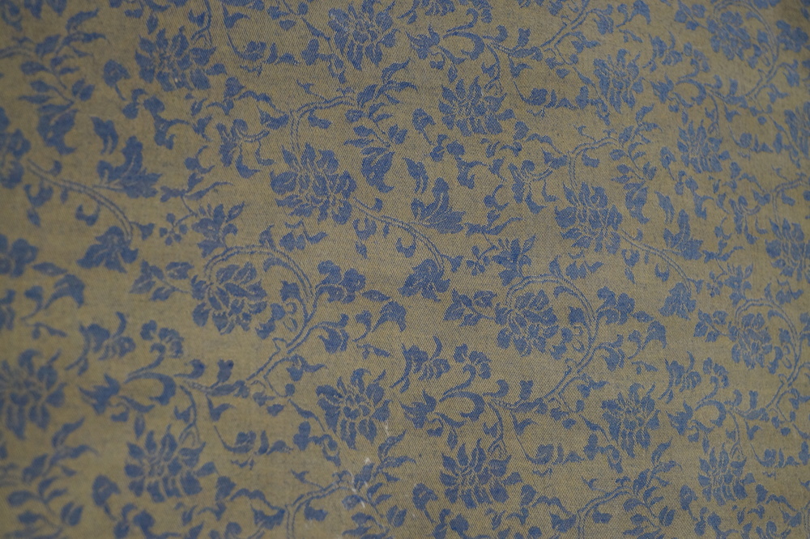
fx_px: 1181
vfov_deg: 25.7
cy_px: 270
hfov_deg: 37.9
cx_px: 405
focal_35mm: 52
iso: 1000
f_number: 5
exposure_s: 1/160
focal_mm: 35
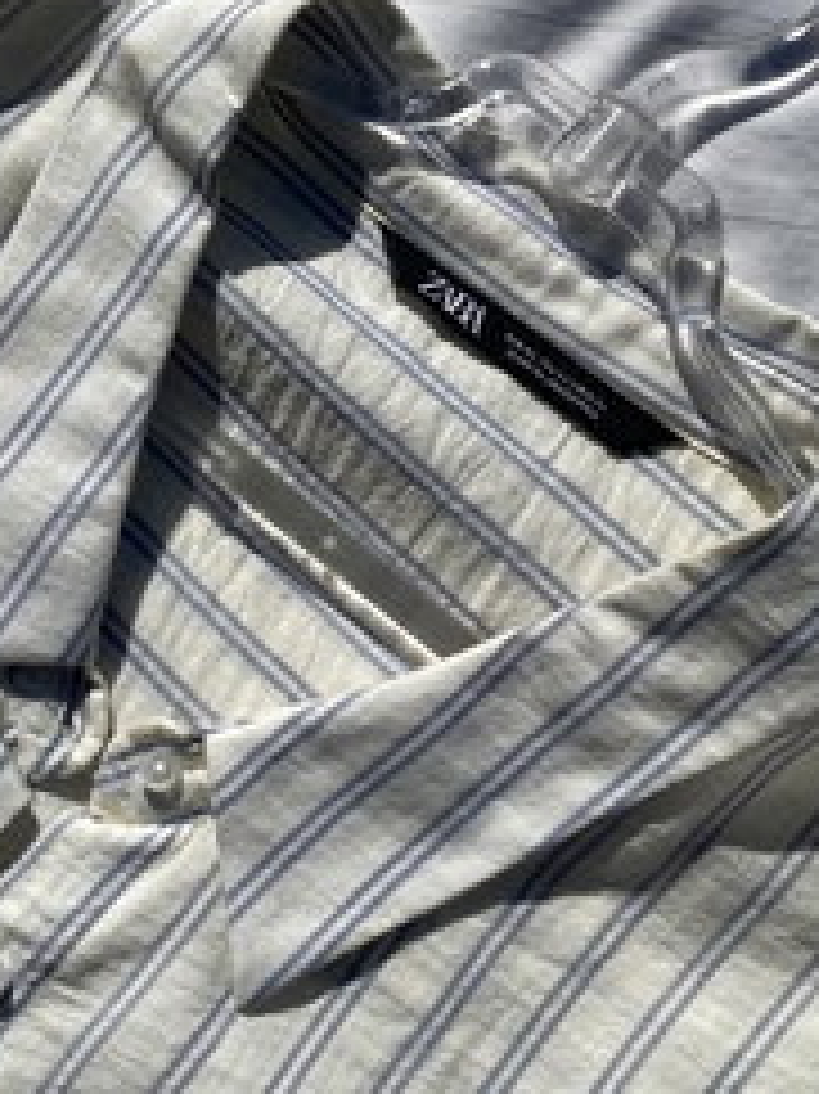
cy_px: 421
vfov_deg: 33.7
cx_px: 302
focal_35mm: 57
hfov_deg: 25.6
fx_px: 1800
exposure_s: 1/11494
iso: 40
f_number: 1.8
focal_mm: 4.25
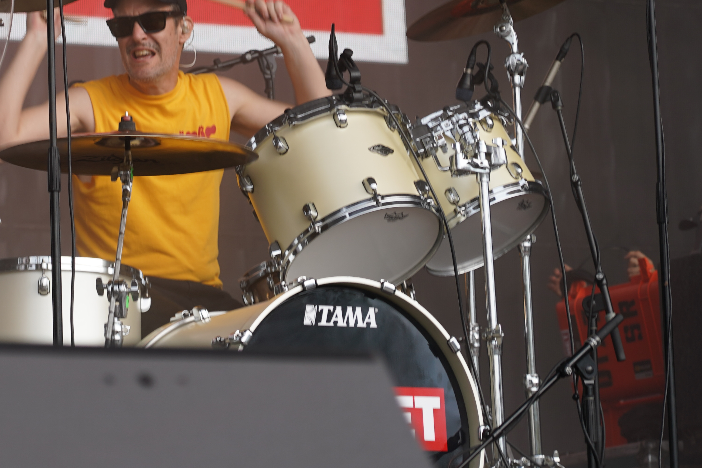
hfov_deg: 9.8
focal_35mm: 209
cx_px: 87
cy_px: 122
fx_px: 4076
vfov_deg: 6.6
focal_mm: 105
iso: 100
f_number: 4
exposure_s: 1/160
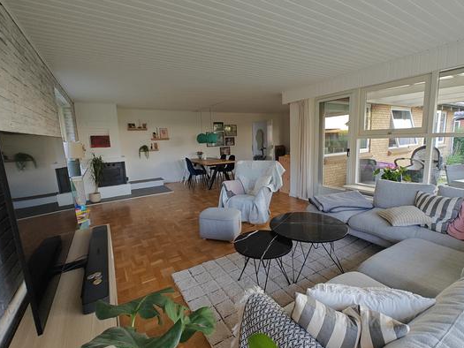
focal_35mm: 16
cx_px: 241
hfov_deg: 94.4
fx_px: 215
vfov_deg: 78.1
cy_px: 170
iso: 200
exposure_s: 1/50
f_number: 2.2
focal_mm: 2.59
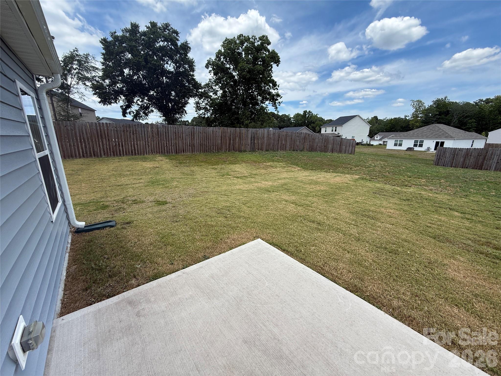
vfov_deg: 85.7
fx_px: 203
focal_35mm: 14
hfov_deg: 102.1
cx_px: 250
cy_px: 188
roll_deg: -1.0
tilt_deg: -12.5
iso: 50
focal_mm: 2.22
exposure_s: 1/1087
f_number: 2.2
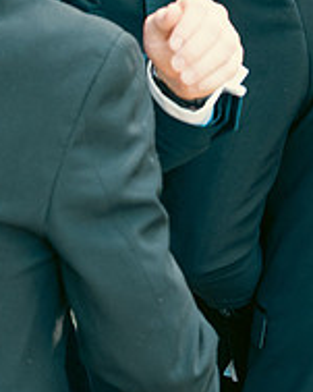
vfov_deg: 7.5
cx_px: 222
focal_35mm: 259
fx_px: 3002
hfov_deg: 6.0
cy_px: 69
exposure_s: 1/200
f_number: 3.5
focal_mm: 60
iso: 800
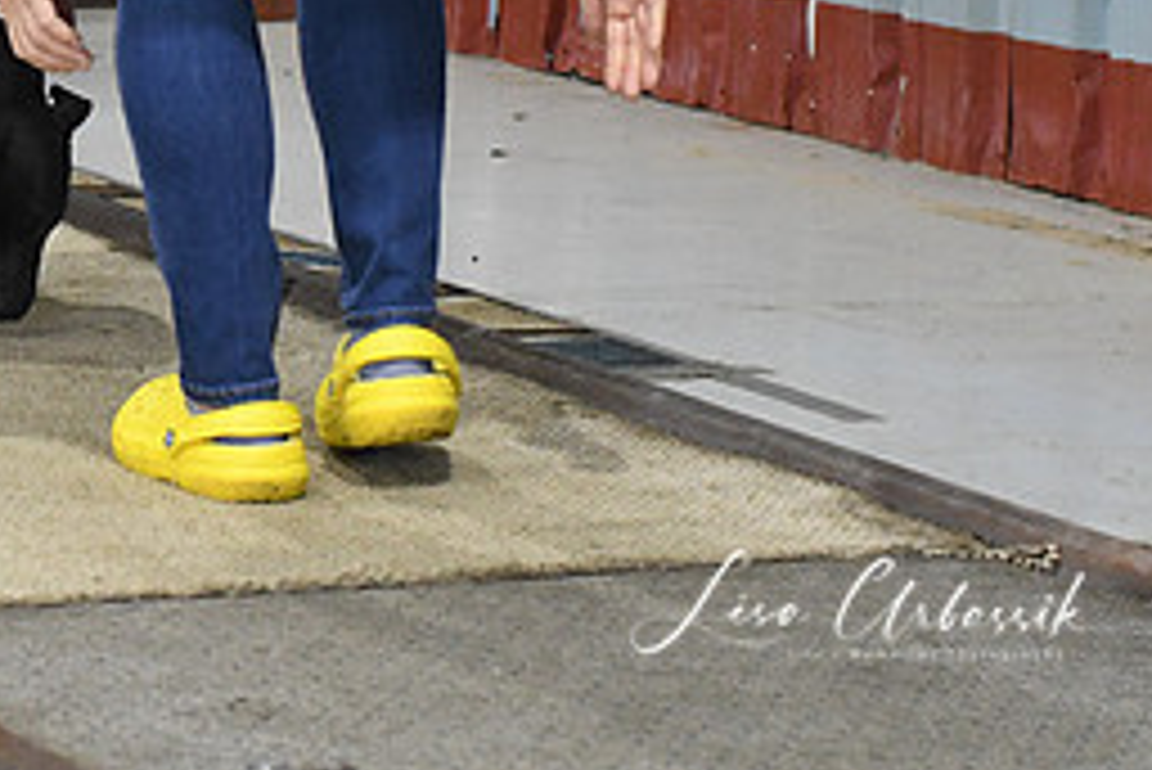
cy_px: -52
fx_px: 5443
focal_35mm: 170
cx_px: -45
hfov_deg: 11.9
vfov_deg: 8.0
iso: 4000
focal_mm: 50
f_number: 5
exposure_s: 1/320
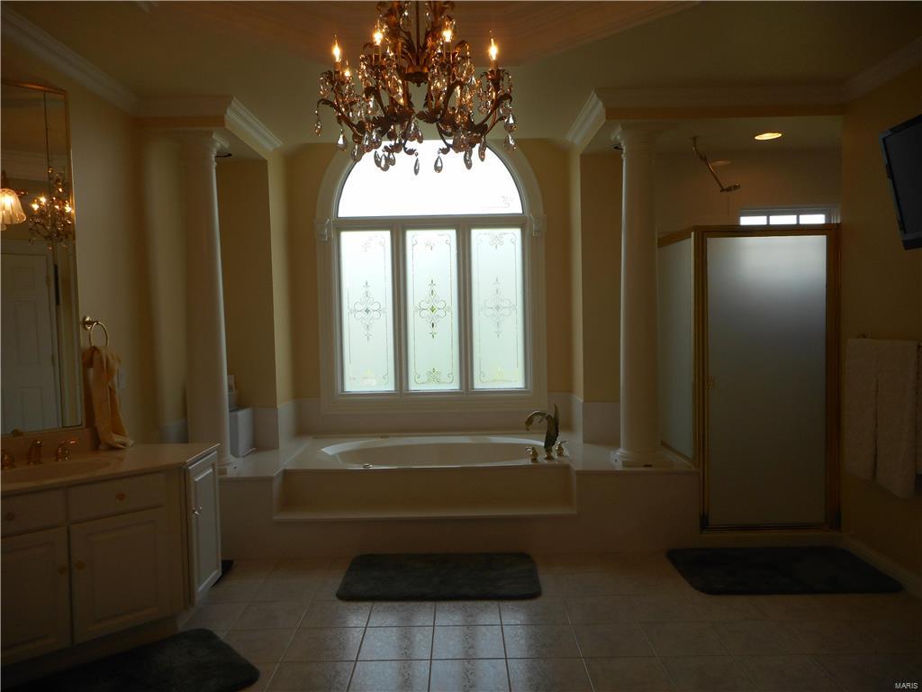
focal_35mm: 25
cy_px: 346
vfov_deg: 54.9
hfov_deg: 69.4
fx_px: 666
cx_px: 461
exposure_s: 1/100
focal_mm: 4.5
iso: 80
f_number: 3.7
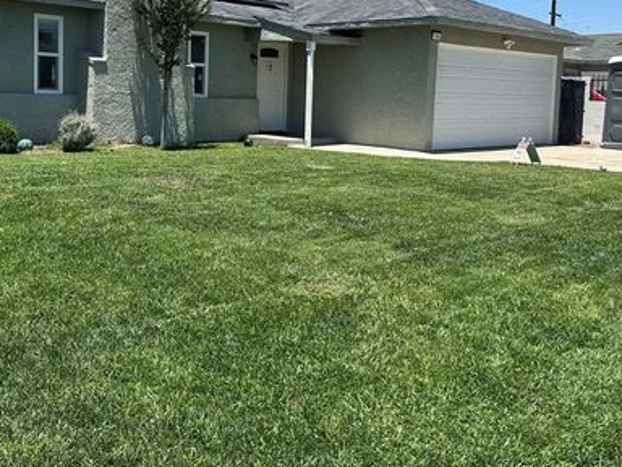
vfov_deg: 35.5
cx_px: 275
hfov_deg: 46.7
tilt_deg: -3.4
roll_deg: -1.9
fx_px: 719
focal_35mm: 40
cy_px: 141
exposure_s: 1/3861
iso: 80
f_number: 1.78
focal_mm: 6.86
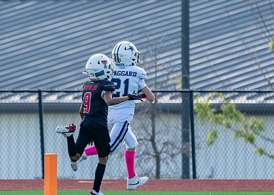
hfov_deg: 2.3
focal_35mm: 873
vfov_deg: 1.6
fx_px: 6789
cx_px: 55
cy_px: 103
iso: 500
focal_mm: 400
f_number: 5.6
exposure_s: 1/1250
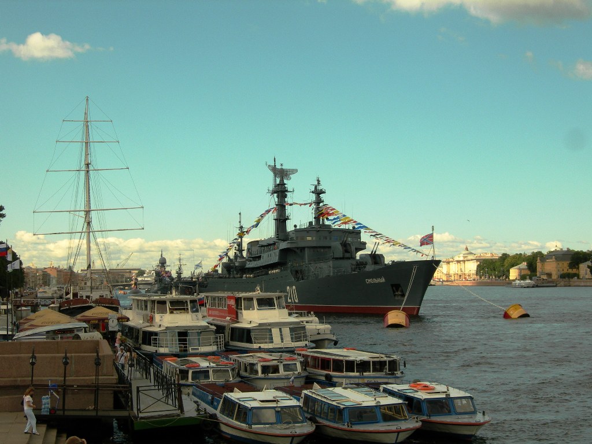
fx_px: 1043
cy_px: 222
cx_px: 296
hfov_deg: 31.7
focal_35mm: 61
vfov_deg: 24.0
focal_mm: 12.7
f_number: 5.9
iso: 50
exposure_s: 1/346
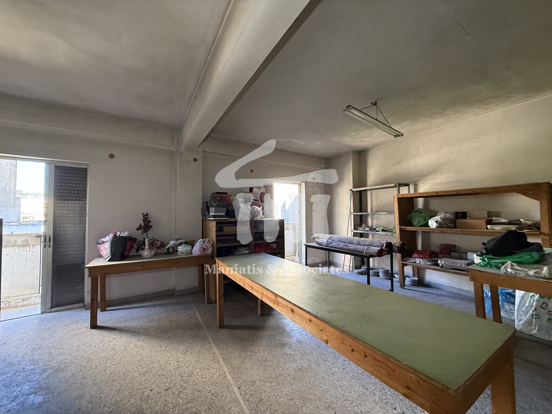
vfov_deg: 85.7
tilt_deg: +1.3
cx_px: 276
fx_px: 223
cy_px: 207
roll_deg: +1.7
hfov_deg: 102.1
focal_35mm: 14
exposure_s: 1/99
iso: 320
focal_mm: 2.22
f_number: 2.2
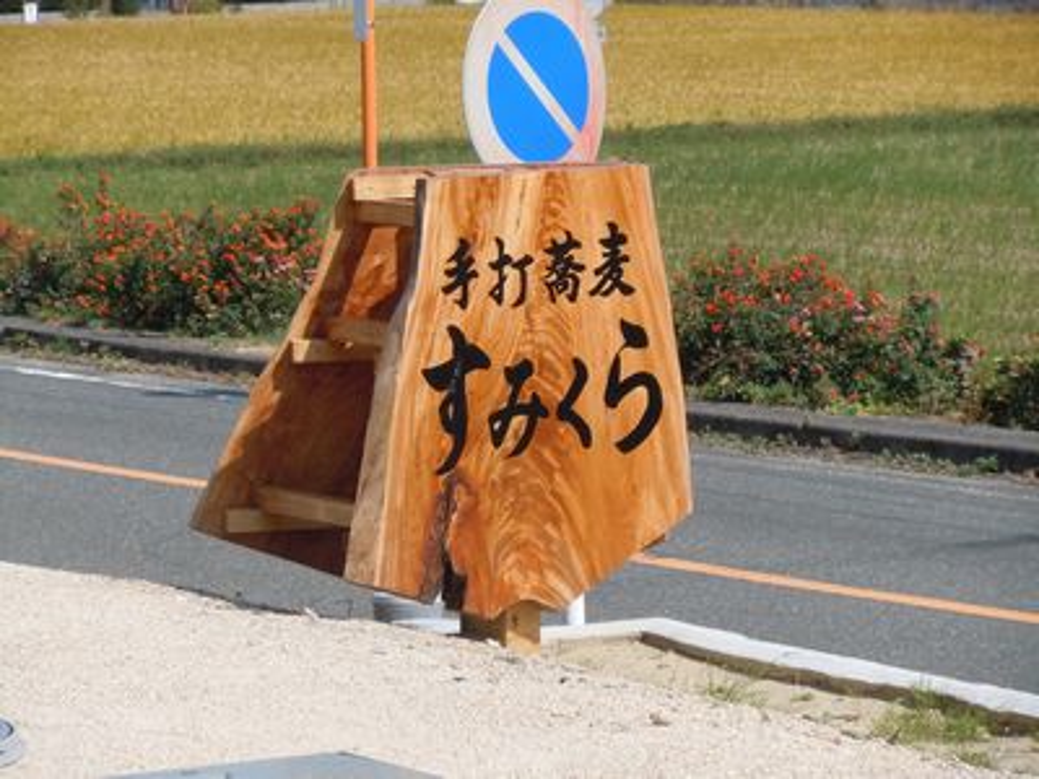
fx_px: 5883
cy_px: 390
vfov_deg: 7.6
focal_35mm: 196
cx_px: 520
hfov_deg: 10.1
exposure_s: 1/500
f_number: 5.6
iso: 100
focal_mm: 35
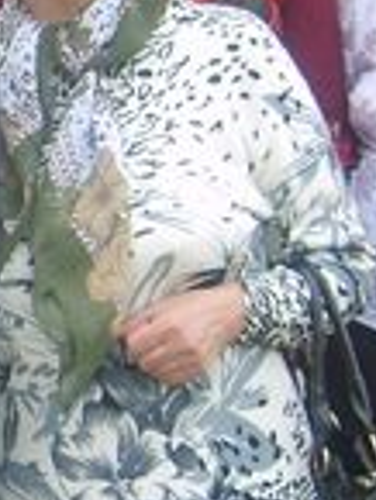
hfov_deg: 9.2
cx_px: -297
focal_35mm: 154
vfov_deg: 12.8
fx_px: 2227
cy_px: 186
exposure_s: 1/125
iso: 50
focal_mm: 5.8
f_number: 2.8
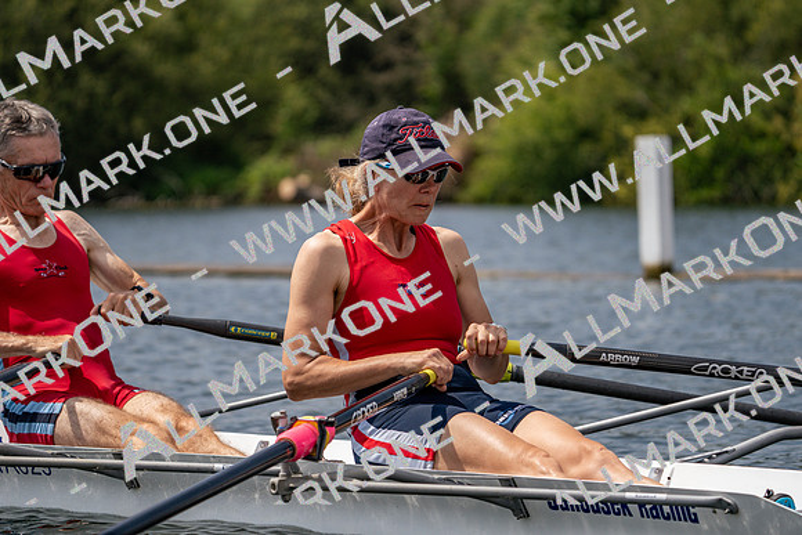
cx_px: 401
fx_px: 4456
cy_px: 268
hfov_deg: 10.3
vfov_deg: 6.9
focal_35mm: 200
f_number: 5.6
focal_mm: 200
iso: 160
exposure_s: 1/1600
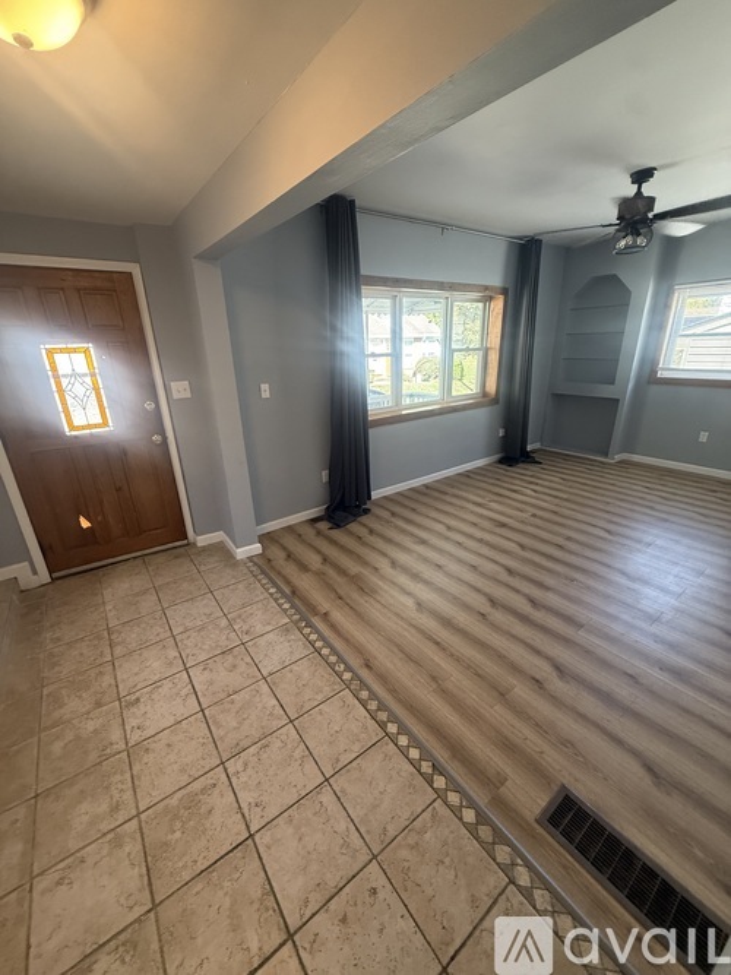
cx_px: 366
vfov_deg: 102.1
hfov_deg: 85.7
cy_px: 488
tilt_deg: -20.5
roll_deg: +0.4
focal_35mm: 14
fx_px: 394
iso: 500
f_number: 2.2
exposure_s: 1/120
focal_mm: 2.22
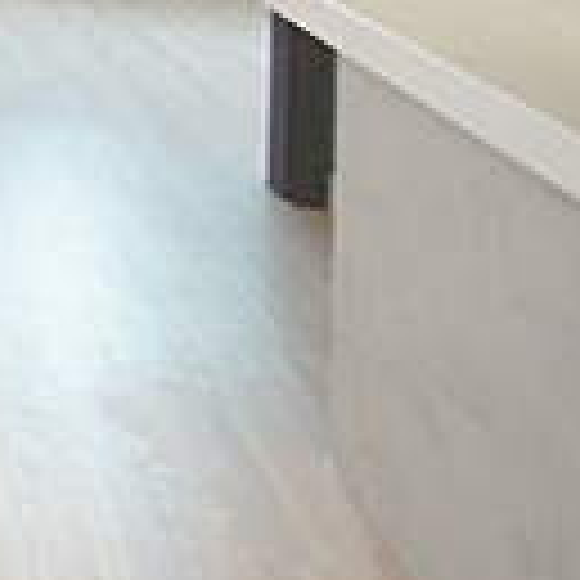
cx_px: -1129
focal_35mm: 87
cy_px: -315
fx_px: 1642
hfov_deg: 11.6
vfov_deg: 17.7
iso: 800
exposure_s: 1/200
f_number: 3.5
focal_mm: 11
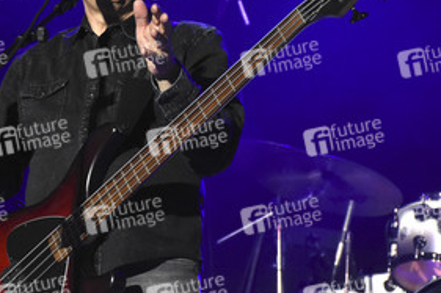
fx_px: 1947
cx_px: 145
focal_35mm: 159
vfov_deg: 8.6
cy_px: 99
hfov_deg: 12.9
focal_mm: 66
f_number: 6.3
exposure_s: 1/125
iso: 2500
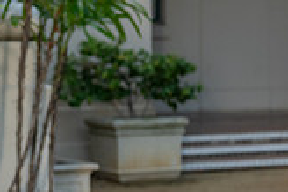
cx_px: 499
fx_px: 1558
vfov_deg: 7.0
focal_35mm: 195
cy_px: 115
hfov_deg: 10.0
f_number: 4.5
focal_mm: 55
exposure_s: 1/200
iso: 320
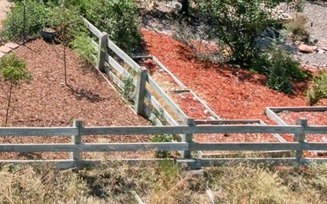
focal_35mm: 85
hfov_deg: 20.1
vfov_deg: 13.6
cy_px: -176
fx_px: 758
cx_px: -198
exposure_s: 1/640
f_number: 2.8
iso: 360
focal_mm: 12.29
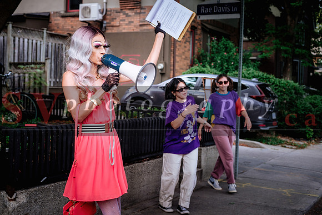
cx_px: 161
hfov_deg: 35.6
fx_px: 501
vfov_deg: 24.2
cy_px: 108
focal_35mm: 56
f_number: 2.8
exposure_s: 1/250
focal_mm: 37.6
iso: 400
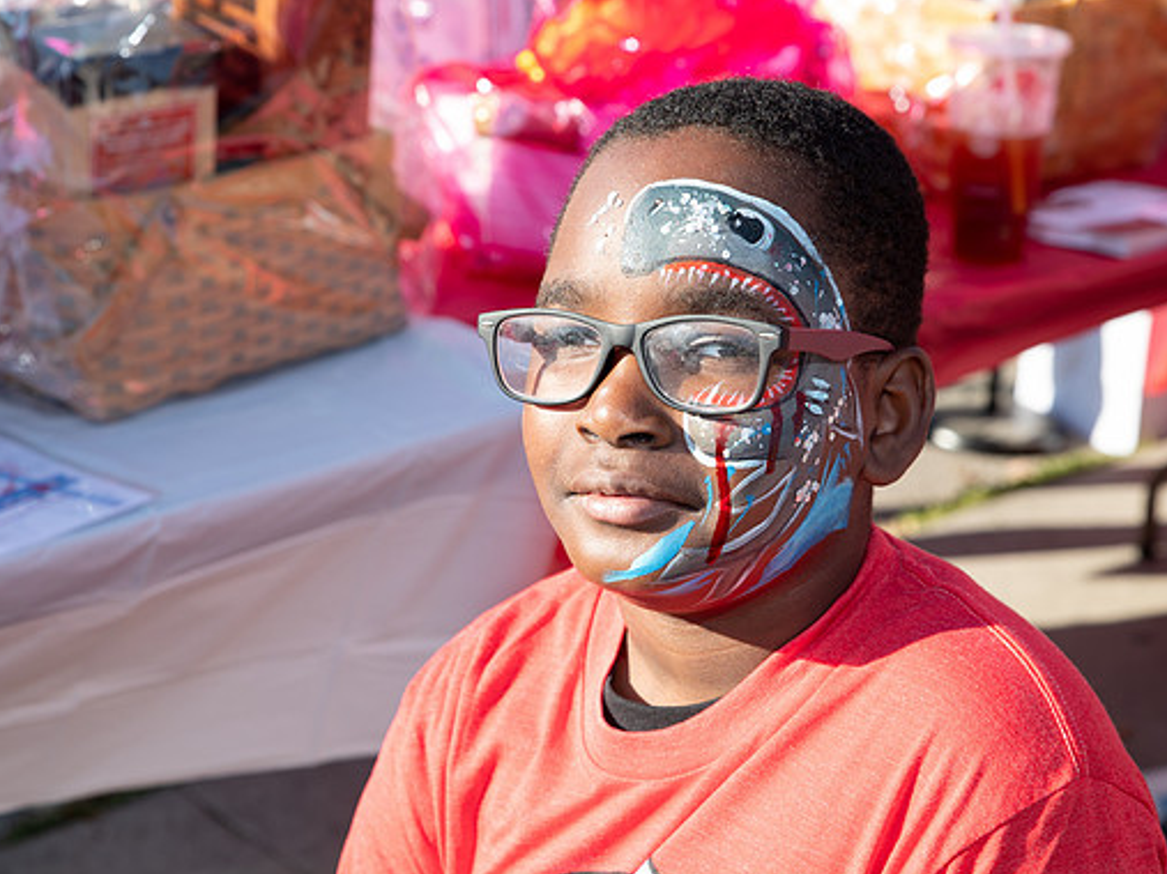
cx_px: 631
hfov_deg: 25.3
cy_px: 437
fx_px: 2595
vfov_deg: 19.1
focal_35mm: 77
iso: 160
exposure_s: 1/200
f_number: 6.3
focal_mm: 70
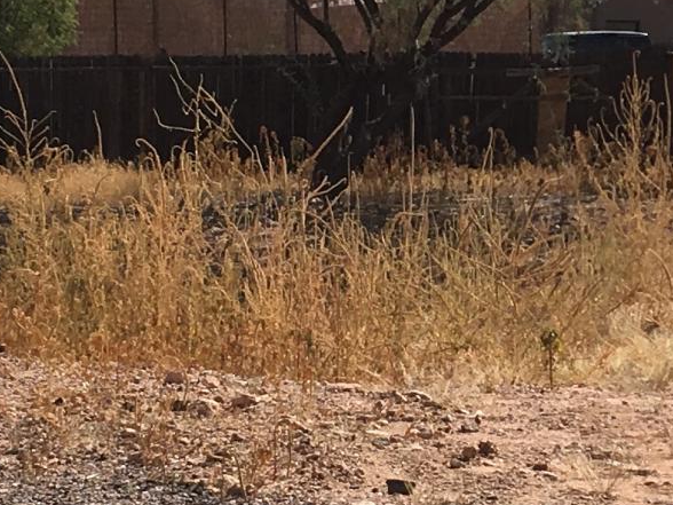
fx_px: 2877
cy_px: 215
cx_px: 674
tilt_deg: -2.5
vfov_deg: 10.0
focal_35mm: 148
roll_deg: -0.1
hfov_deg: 13.2
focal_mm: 4.15
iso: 25
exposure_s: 1/2481
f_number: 2.2
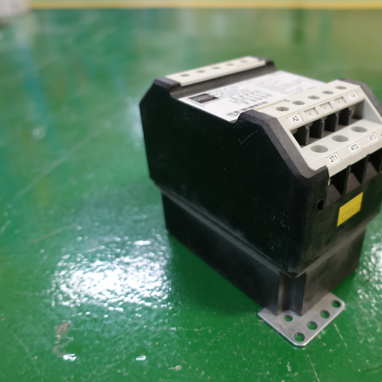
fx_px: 387
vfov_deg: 52.5
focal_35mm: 31
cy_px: 193
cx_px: 246
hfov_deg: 51.8
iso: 640
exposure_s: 1/30
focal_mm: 8.8
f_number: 1.8
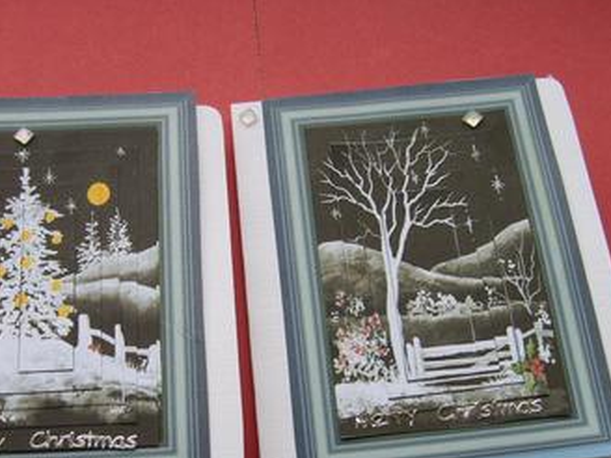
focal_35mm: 48
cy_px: 296
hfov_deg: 39.5
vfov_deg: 30.1
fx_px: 847
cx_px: 238
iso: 50
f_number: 2.8
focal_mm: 5.8
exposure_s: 1/125
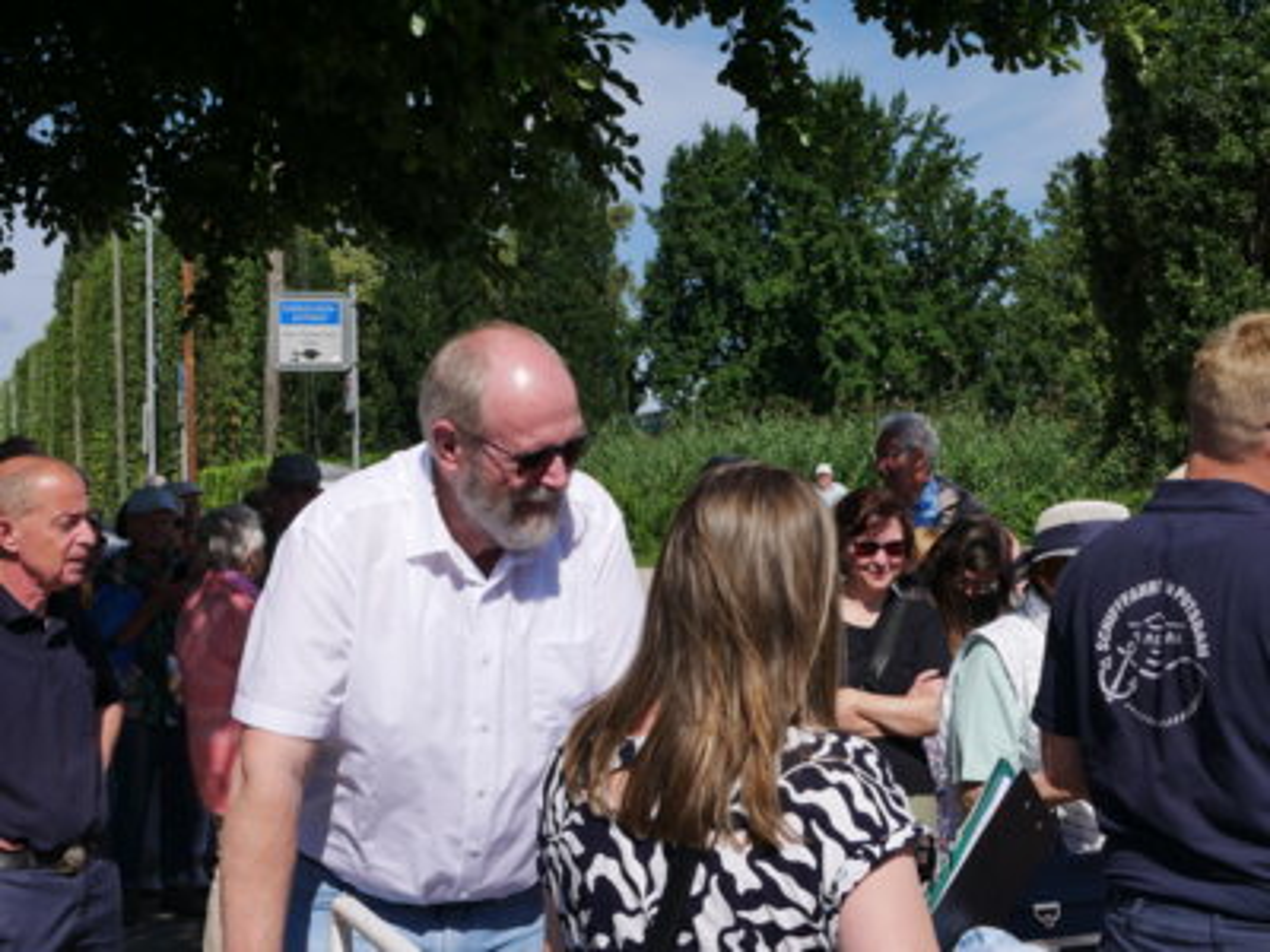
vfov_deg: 26.1
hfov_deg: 34.3
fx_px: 2055
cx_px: 635
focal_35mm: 56
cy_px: 476
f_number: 11
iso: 200
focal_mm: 28
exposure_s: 1/500
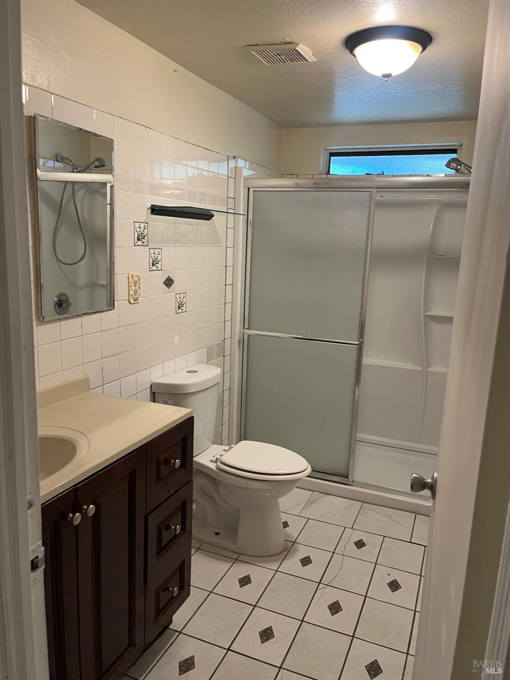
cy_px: 340
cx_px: 255
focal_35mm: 26
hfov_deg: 53.1
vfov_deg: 67.3
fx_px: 511
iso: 125
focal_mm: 5.1
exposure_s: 1/60
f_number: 1.6
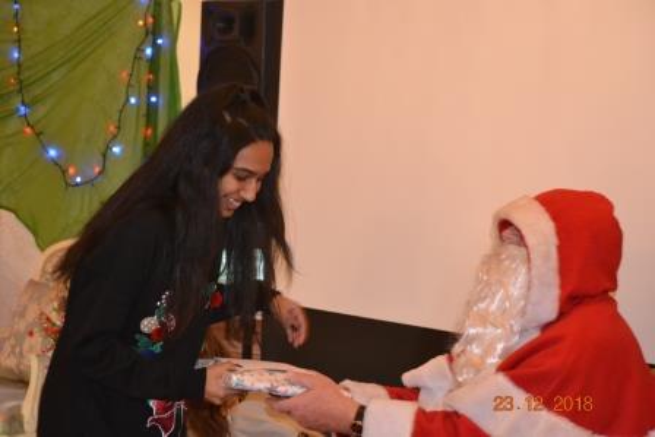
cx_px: 328
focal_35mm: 82
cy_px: 218
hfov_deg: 24.6
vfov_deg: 16.6
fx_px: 1501
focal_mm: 55
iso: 2500
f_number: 4.5
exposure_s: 1/60
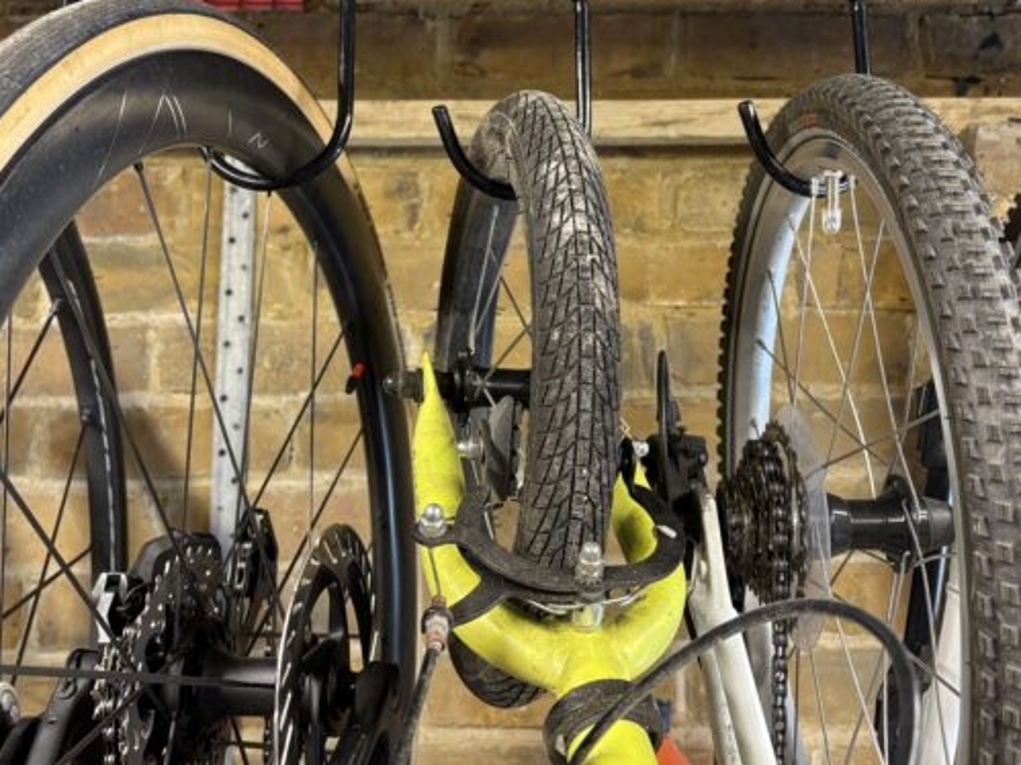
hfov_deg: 46.8
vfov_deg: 35.5
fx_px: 1180
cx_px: 520
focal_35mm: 40
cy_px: 248
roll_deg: +0.6
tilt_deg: +8.1
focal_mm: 5.96
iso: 125
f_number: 1.6
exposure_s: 1/50
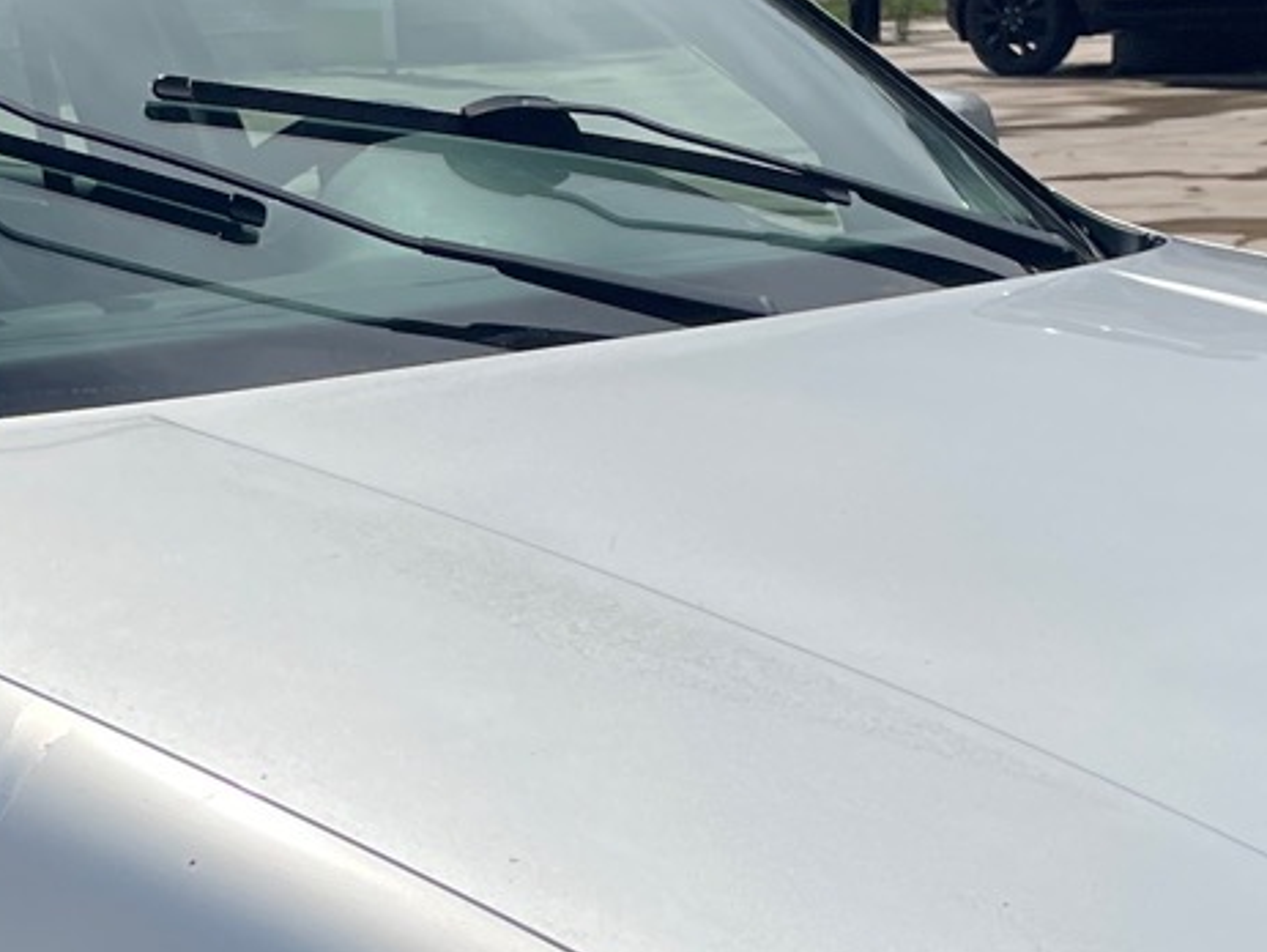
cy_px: 895
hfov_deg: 19.2
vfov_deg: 14.5
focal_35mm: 101
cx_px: 235
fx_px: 3700
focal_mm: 4.2
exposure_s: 1/6494
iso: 32
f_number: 1.6
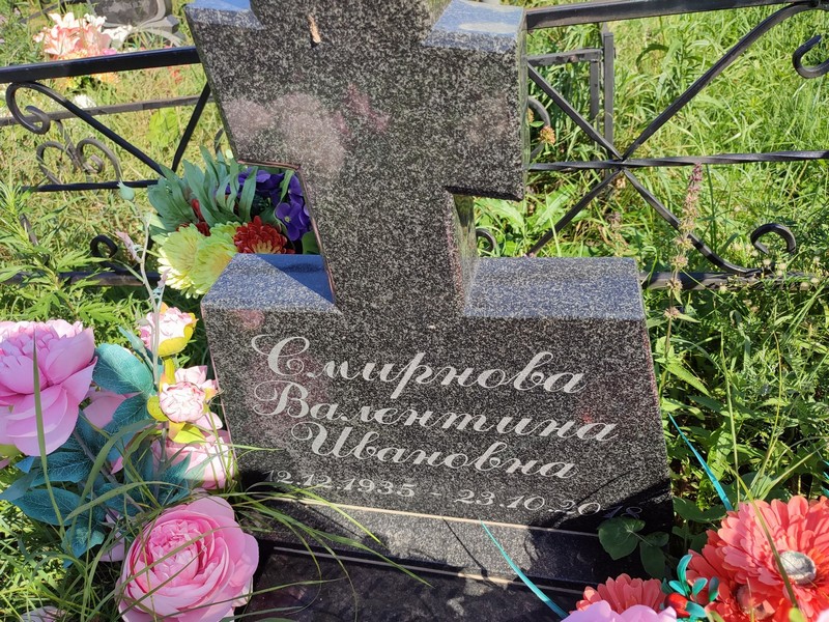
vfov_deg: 54.9
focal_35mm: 25
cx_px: 414
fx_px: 599
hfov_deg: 69.4
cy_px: 311
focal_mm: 6.04
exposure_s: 1/578
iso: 50
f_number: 1.9
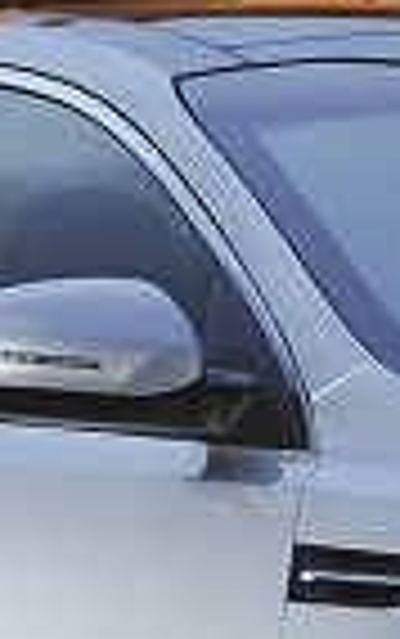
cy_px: 178
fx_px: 14082
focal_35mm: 809
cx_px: 638
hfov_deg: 1.6
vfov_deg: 2.6
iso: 200
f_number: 7.1
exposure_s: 1/1.67
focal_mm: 110
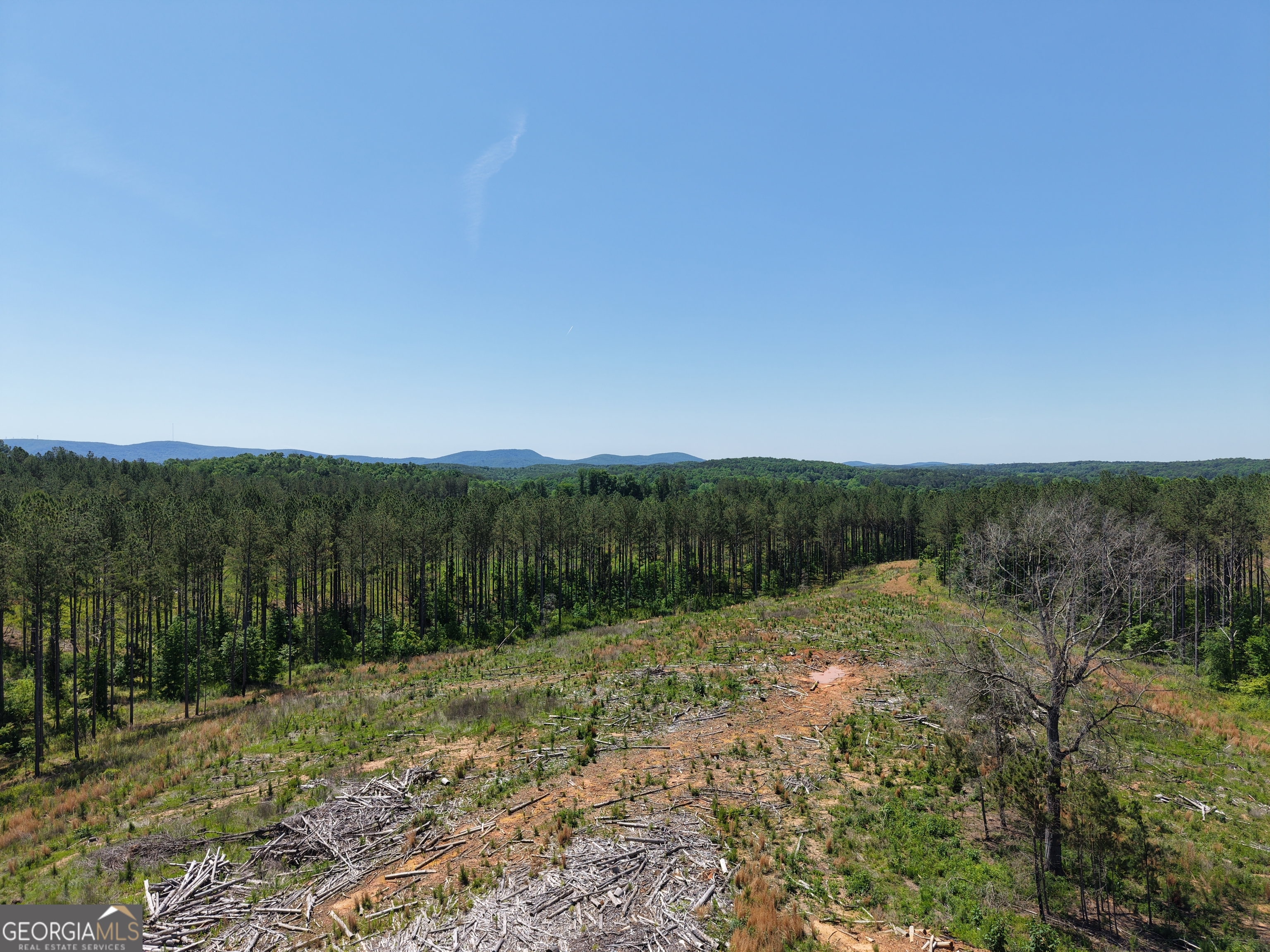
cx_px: 635
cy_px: 476
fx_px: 881
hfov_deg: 71.6
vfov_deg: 56.8
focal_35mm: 24
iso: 170
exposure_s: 1/4000
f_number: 1.8
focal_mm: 8.67
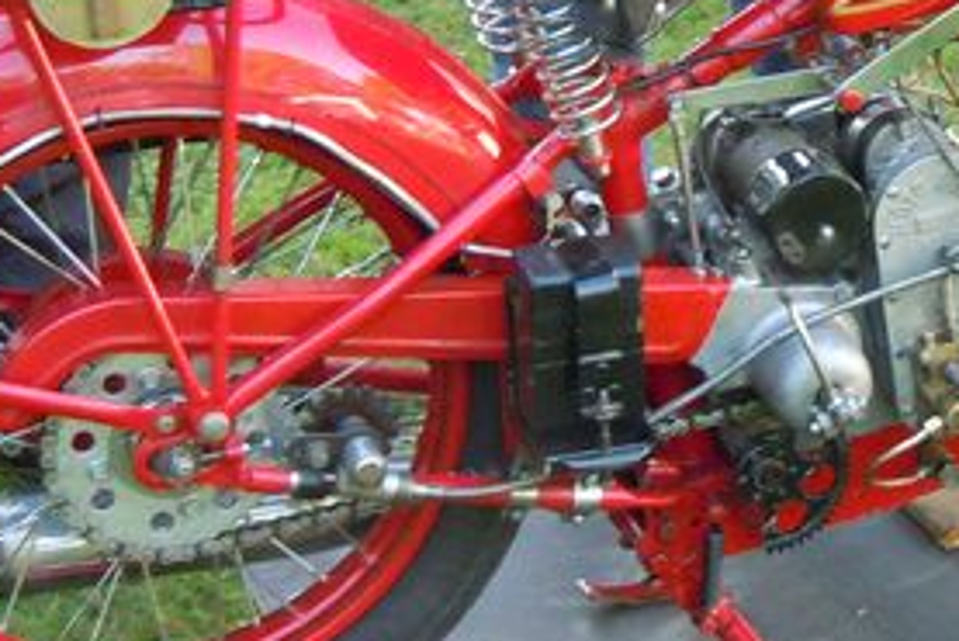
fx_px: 3598
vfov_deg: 10.1
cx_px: 834
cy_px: 97
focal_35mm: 135
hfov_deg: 15.0
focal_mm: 8.1
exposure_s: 1/60
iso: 400
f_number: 3.8
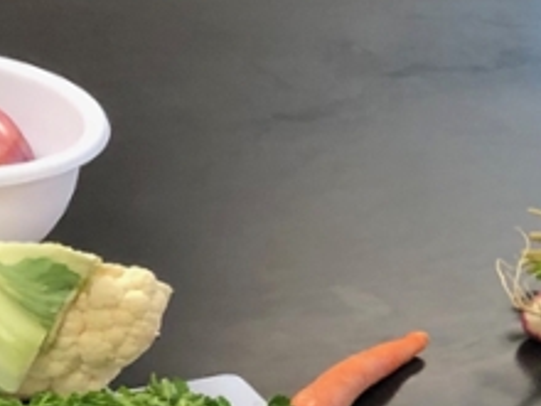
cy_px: 125
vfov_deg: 9.7
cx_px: 836
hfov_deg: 12.2
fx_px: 2391
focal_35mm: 153
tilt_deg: -20.6
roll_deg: -11.4
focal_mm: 3.99
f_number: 1.8
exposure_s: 1/30
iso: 40
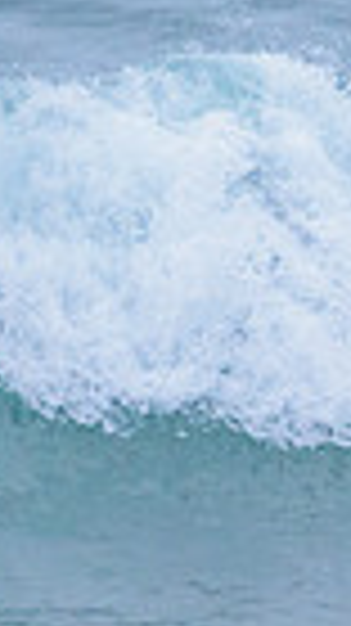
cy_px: 379
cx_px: 765
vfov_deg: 0.8
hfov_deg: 0.5
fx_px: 44192
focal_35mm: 2666
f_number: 5.6
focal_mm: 500
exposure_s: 1/2000
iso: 2200
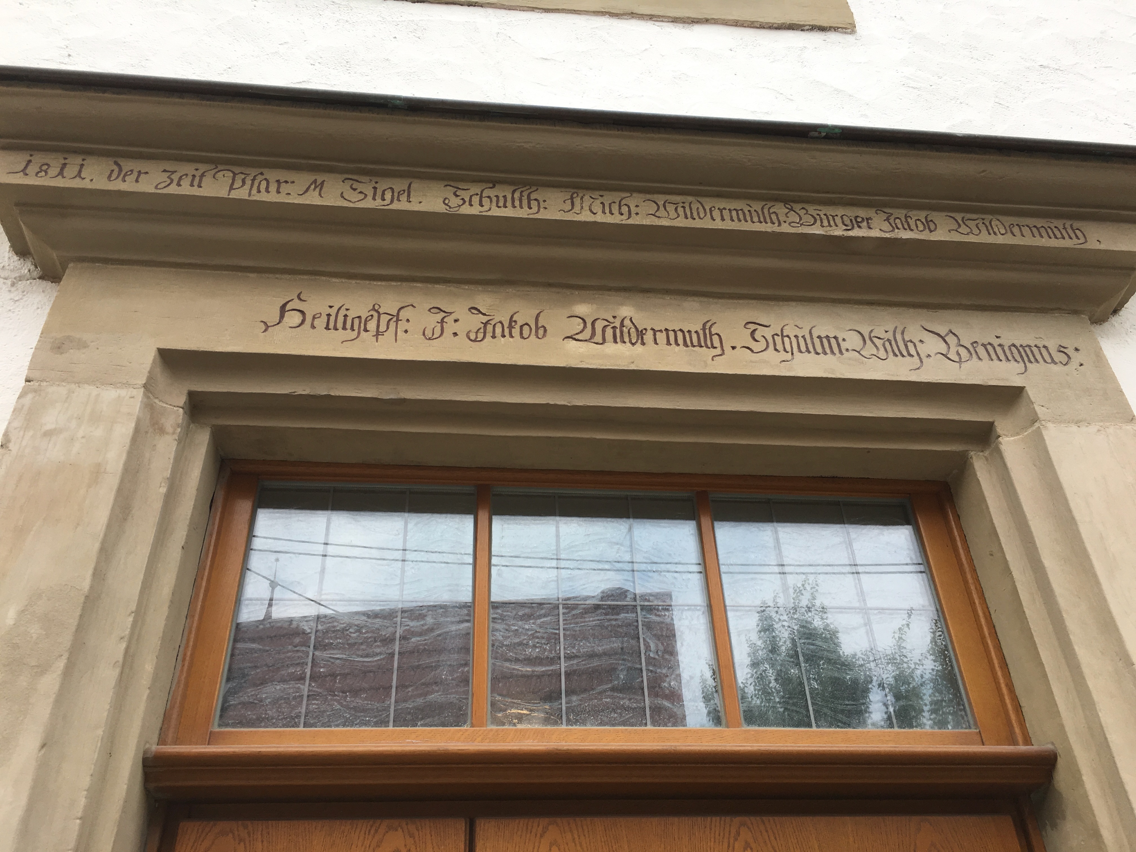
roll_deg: +3.0
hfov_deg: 61.7
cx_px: 568
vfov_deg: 48.2
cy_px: 426
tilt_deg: +37.6
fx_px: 952
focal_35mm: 29
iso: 25
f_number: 2.2
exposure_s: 1/466
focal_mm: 4.15
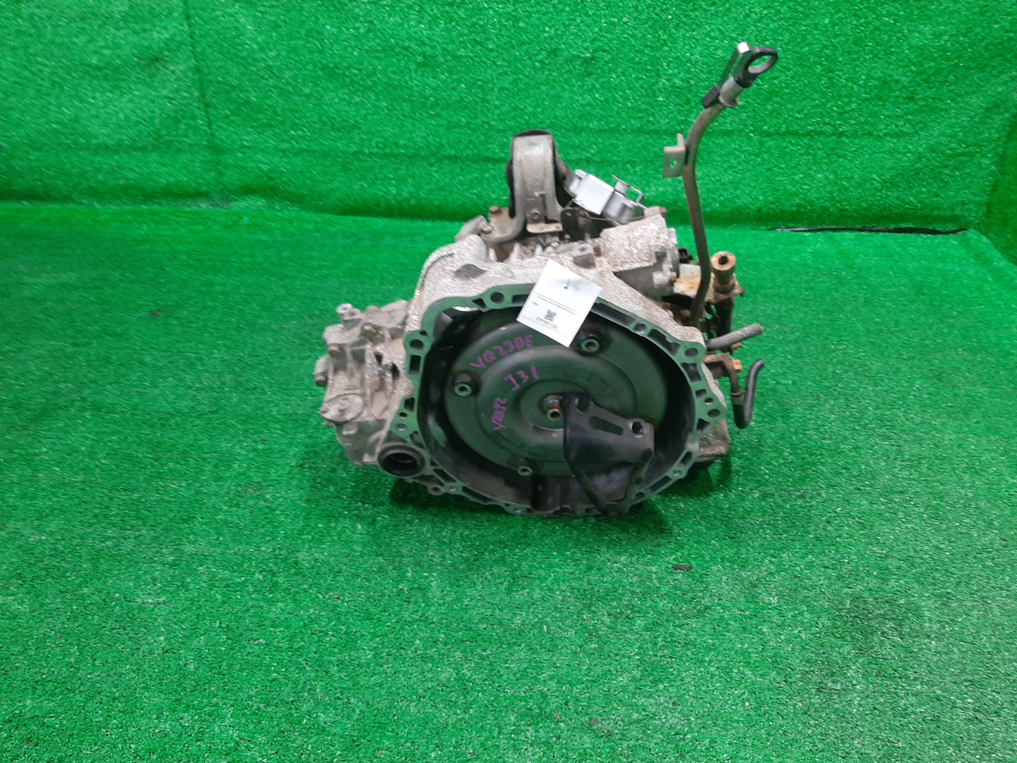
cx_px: 508
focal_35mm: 26
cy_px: 382
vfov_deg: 53.1
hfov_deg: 67.3
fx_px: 764
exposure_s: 1/50
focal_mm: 3.93
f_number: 1.7
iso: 171
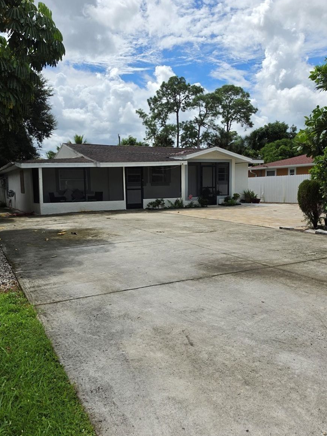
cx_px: 159
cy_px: 217
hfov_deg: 51.3
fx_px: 340
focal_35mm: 27
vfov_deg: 65.3
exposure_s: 1/7939
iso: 40
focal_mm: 6.5
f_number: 1.4
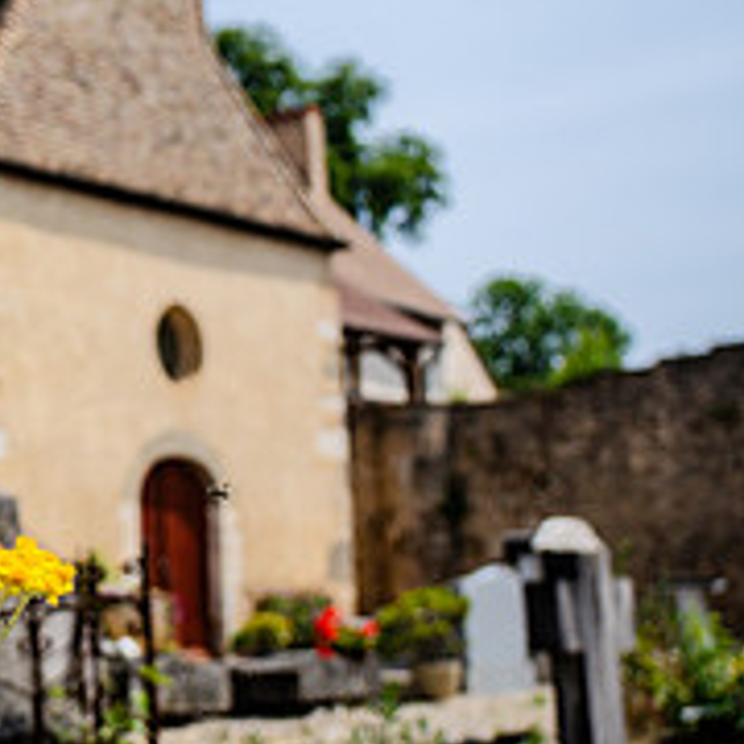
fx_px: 1654
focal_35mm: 68
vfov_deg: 25.0
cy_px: 174
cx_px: -334
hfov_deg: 21.7
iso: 160
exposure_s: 1/2000
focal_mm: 24
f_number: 4
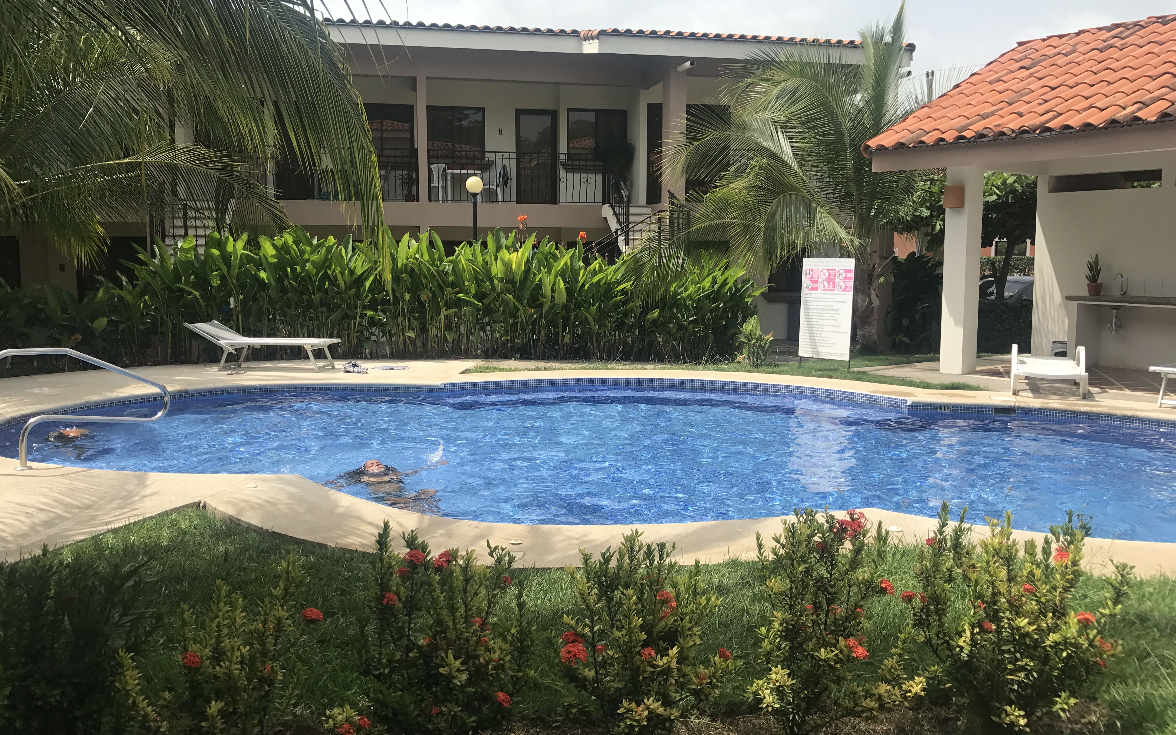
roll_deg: -0.1
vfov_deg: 41.8
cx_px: 586
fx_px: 961
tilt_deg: -4.4
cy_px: 355
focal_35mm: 30
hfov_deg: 62.9
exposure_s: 1/1880
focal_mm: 3.99
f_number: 1.8
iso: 20
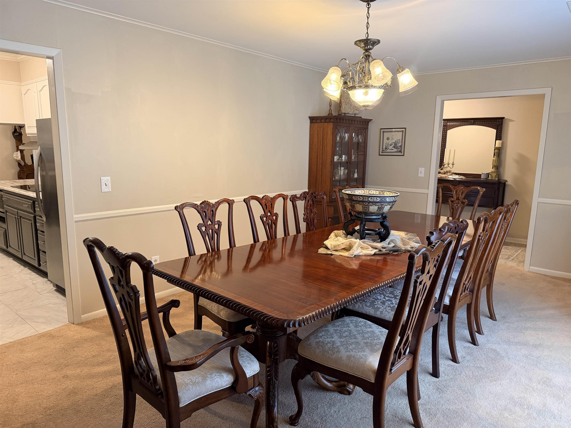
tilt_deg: -9.8
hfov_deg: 71.6
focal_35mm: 24
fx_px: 396
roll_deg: -0.4
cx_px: 286
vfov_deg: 56.8
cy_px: 214
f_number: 1.78
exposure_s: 1/60
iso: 320
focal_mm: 6.76
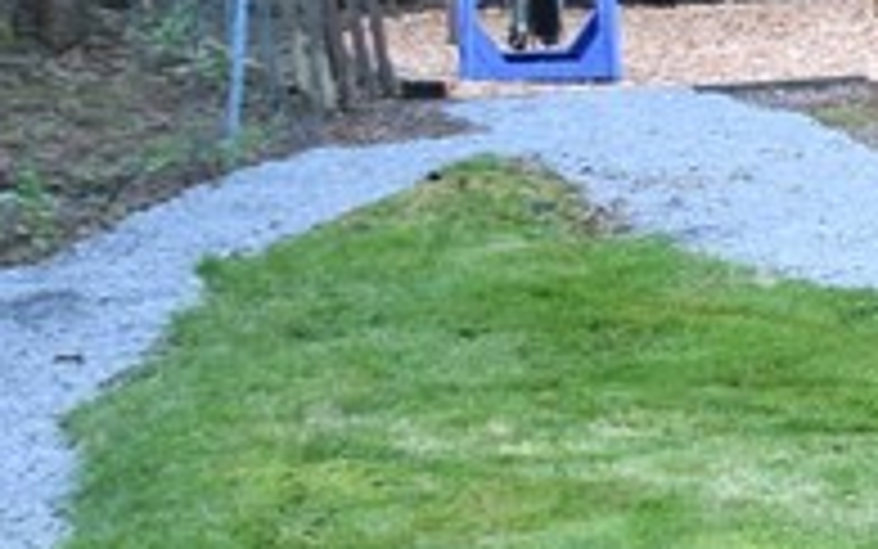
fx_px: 2653
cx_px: 2139
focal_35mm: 111
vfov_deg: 11.7
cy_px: 18
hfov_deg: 13.5
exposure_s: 1/40
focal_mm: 13
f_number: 3.2
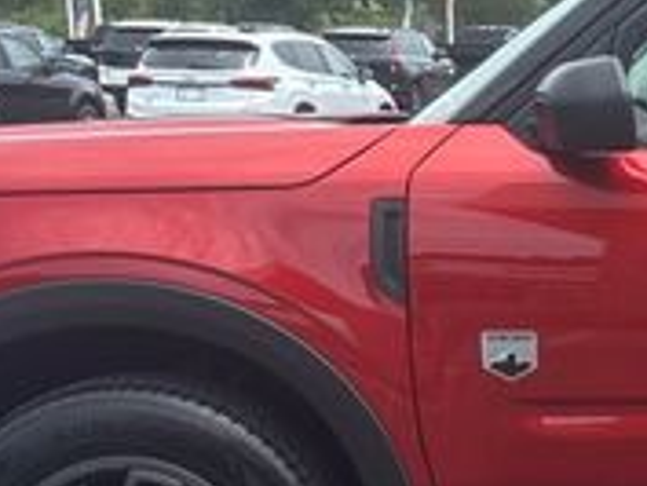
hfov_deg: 18.8
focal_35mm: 94
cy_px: 435
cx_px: 917
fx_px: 1758
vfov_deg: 15.6
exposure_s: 1/1567
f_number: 1.6
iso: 50
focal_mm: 5.96
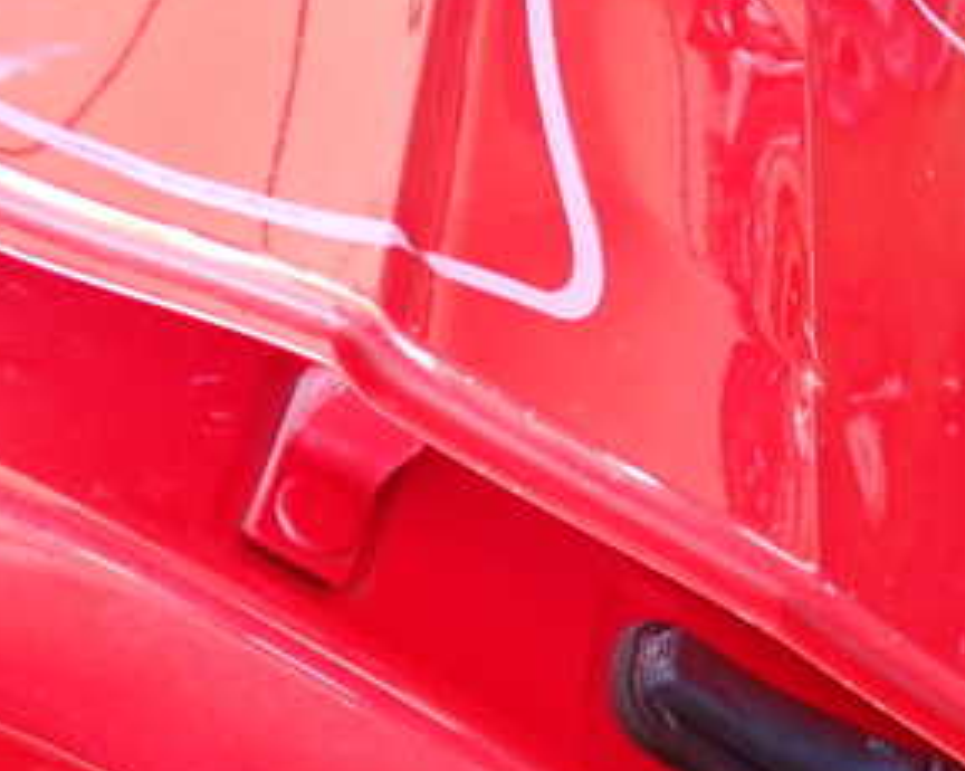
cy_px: 389
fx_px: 1741
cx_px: 844
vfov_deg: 25.0
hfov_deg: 29.8
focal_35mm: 61
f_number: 2.3
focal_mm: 5.4
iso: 320
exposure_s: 1/80
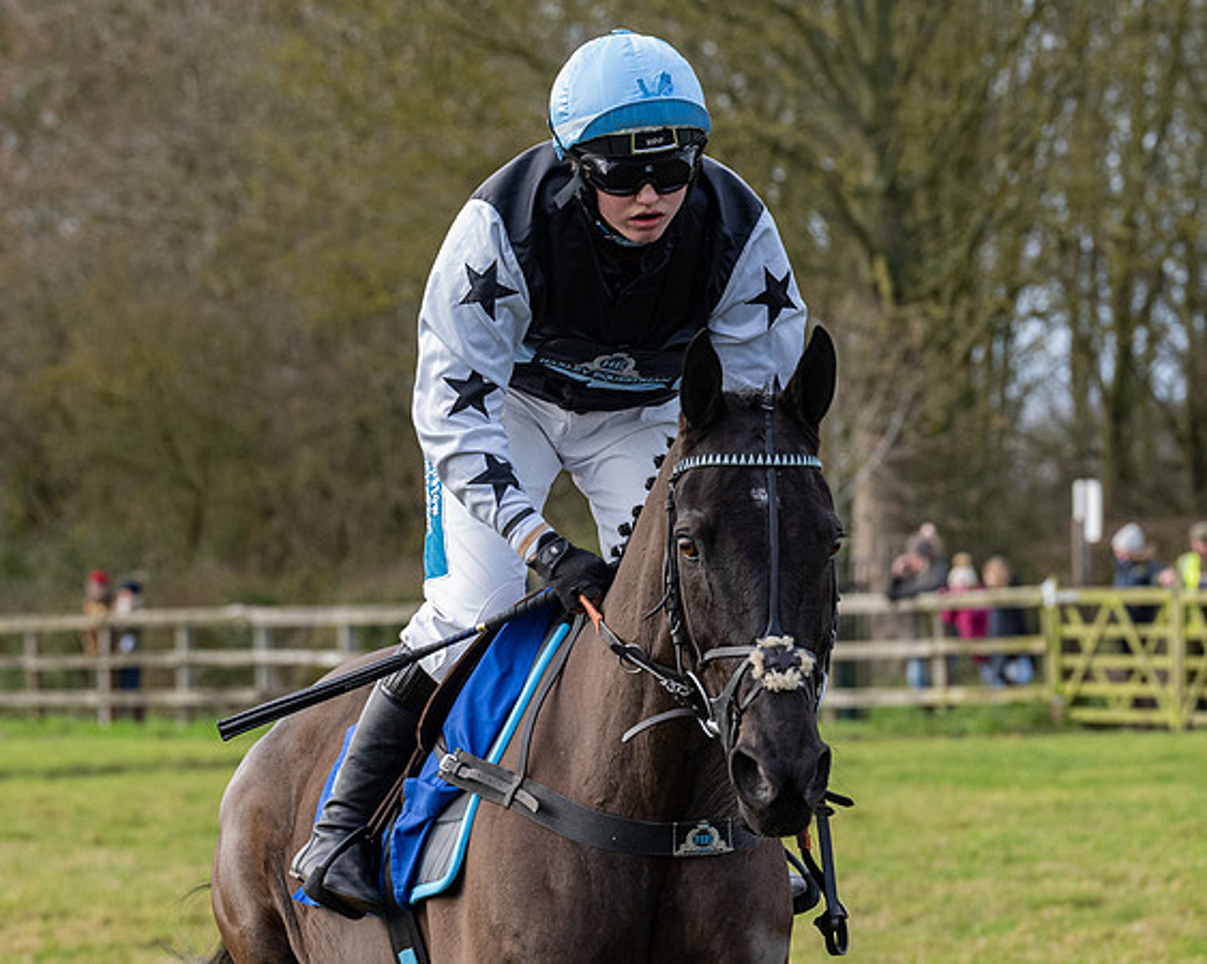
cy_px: 548
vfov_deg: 6.8
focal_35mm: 228
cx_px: 726
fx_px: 8129
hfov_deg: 8.5
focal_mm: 105
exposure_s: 1/800
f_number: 5
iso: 800
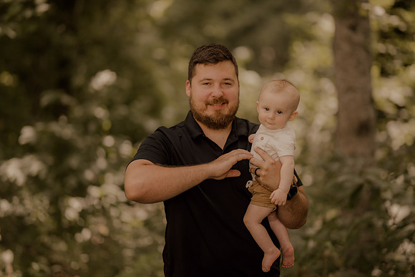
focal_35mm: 85
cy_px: 138
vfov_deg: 16.1
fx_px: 980
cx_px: 208
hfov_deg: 23.9
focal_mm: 85
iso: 160
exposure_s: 1/1250
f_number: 1.4
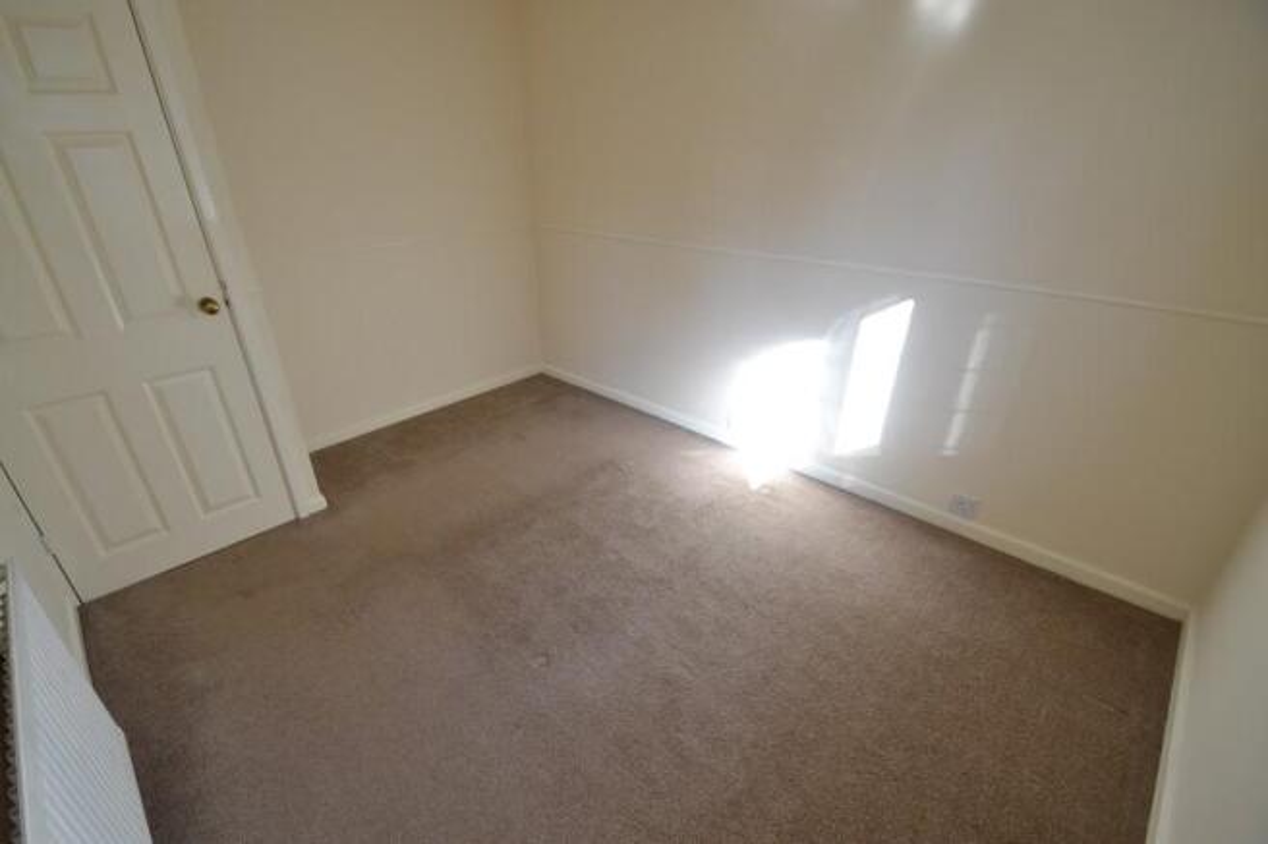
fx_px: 528
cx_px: 634
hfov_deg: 100.4
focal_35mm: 15
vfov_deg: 77.3
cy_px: 422
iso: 400
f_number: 5
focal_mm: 10
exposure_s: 1/100
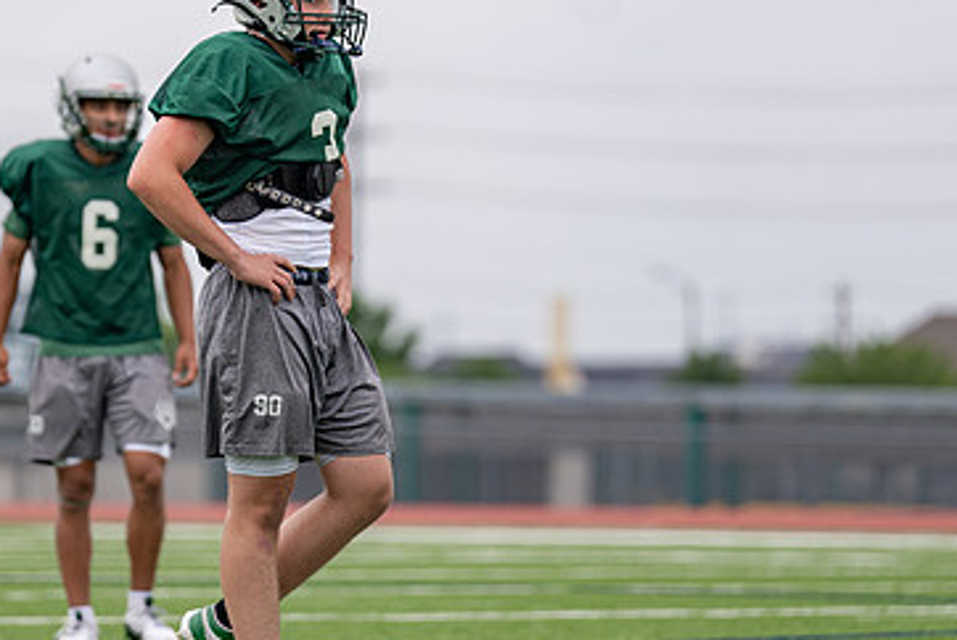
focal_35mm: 308
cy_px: 214
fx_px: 8194
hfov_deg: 6.7
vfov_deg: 4.5
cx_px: 304
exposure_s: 1/2500
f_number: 2.8
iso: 160
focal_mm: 176
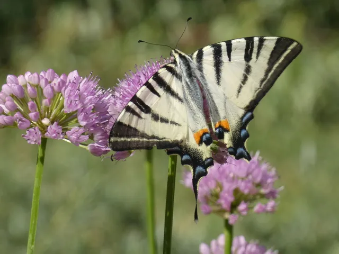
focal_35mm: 339
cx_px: 170
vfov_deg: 4.4
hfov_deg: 5.8
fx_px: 3320
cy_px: 127
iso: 80
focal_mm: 60.8
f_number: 5.6
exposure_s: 1/100
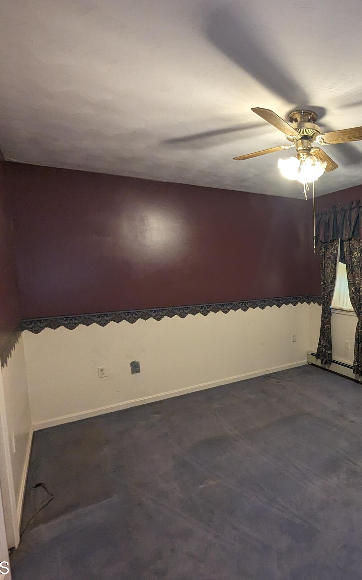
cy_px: 295
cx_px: 324
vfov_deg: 88.0
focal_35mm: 19
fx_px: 300
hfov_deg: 54.4
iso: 339
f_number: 2.2
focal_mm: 1.95
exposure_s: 1/40
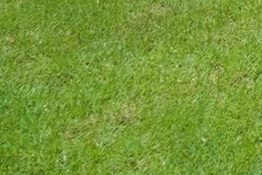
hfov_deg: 9.6
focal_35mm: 122
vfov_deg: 8.6
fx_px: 891
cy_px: -410
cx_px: 908
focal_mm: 17.2
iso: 50
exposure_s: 1/250
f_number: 6.3
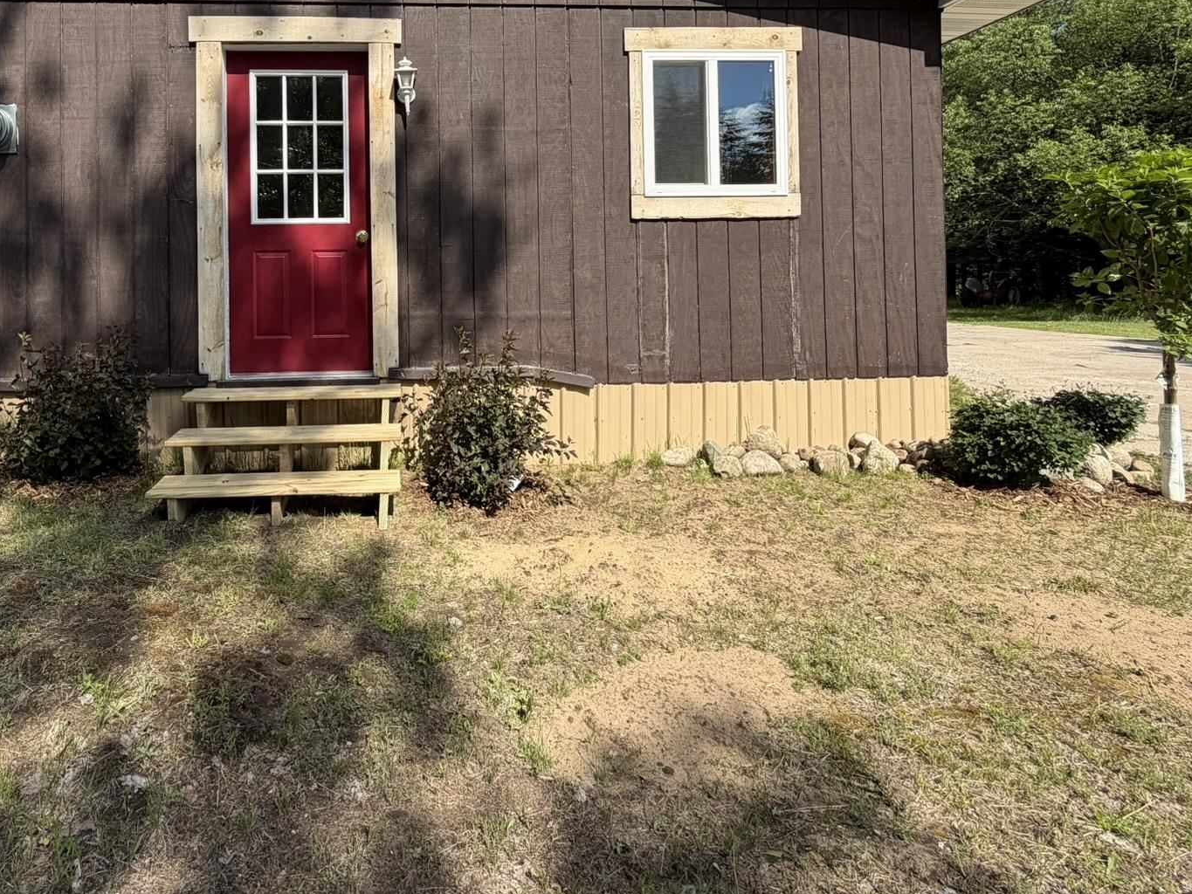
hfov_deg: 77.5
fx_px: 723
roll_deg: +1.5
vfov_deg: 61.3
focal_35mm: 21
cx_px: 445
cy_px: 270
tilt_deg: +3.3
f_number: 2.2
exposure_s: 1/770
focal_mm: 2.22
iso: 32
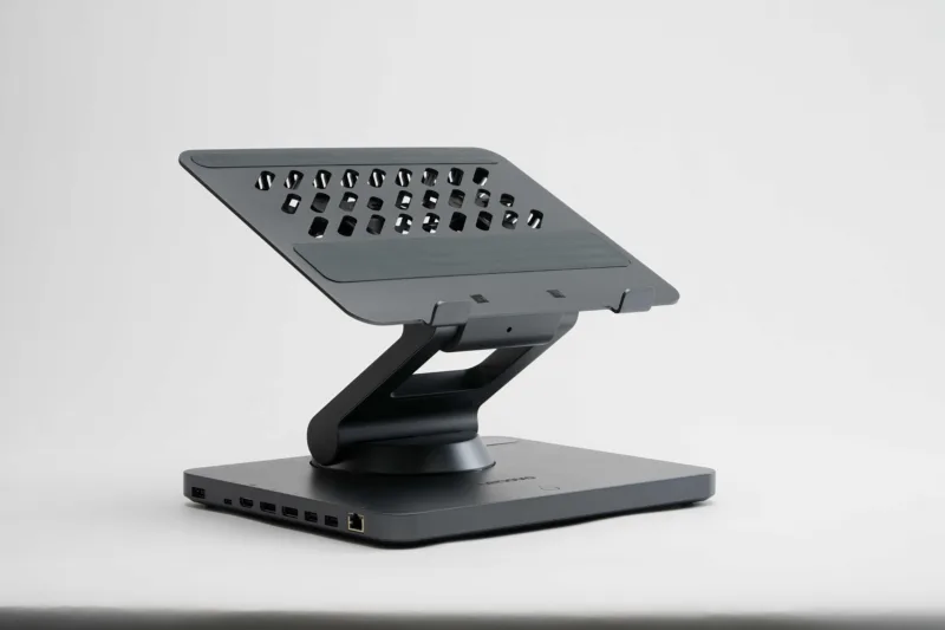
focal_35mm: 90
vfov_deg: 15.2
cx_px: 472
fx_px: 2362
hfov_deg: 22.6
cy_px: 315
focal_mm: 90
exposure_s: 1/160
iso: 100
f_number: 11
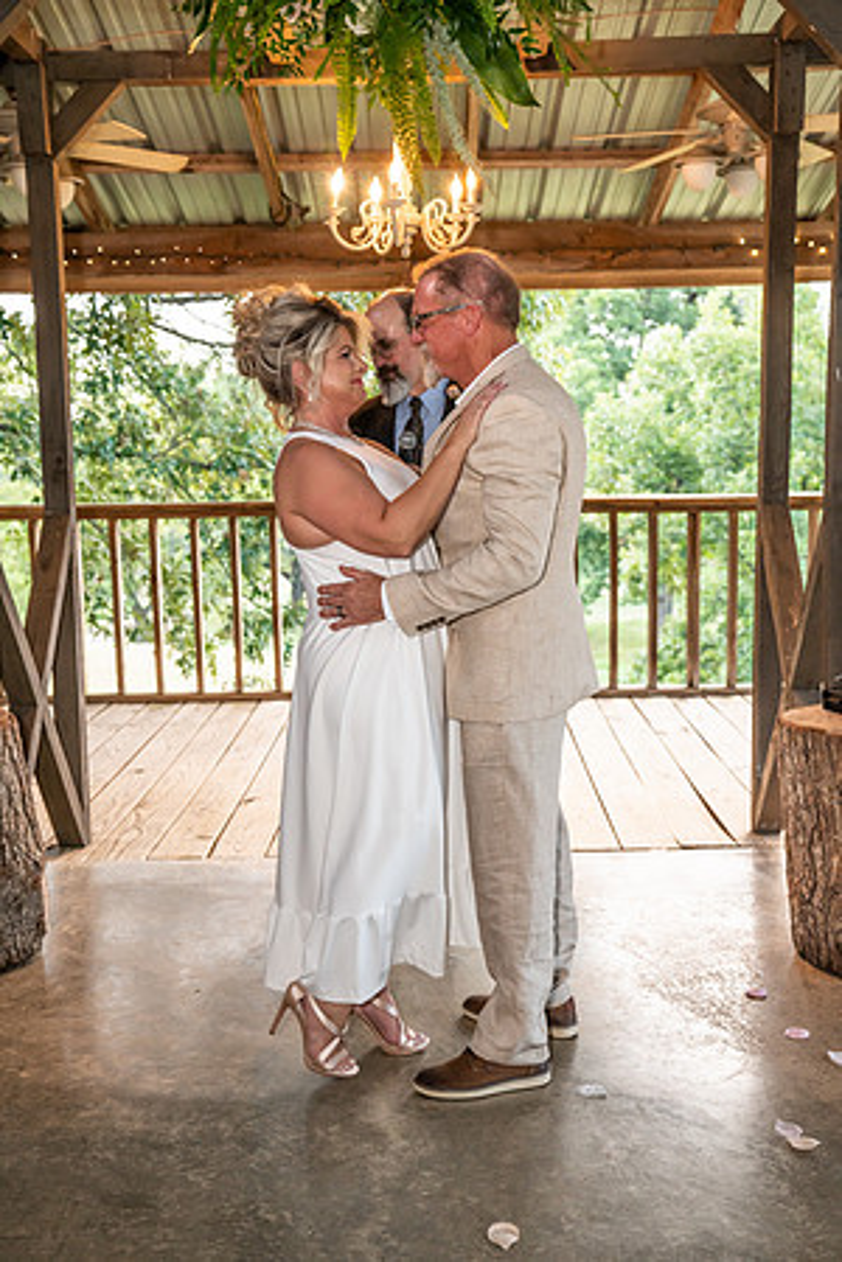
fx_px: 1473
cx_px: 421
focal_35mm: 42
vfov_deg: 46.4
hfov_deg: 31.9
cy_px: 631
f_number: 4.5
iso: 1600
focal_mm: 42
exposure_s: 1/125
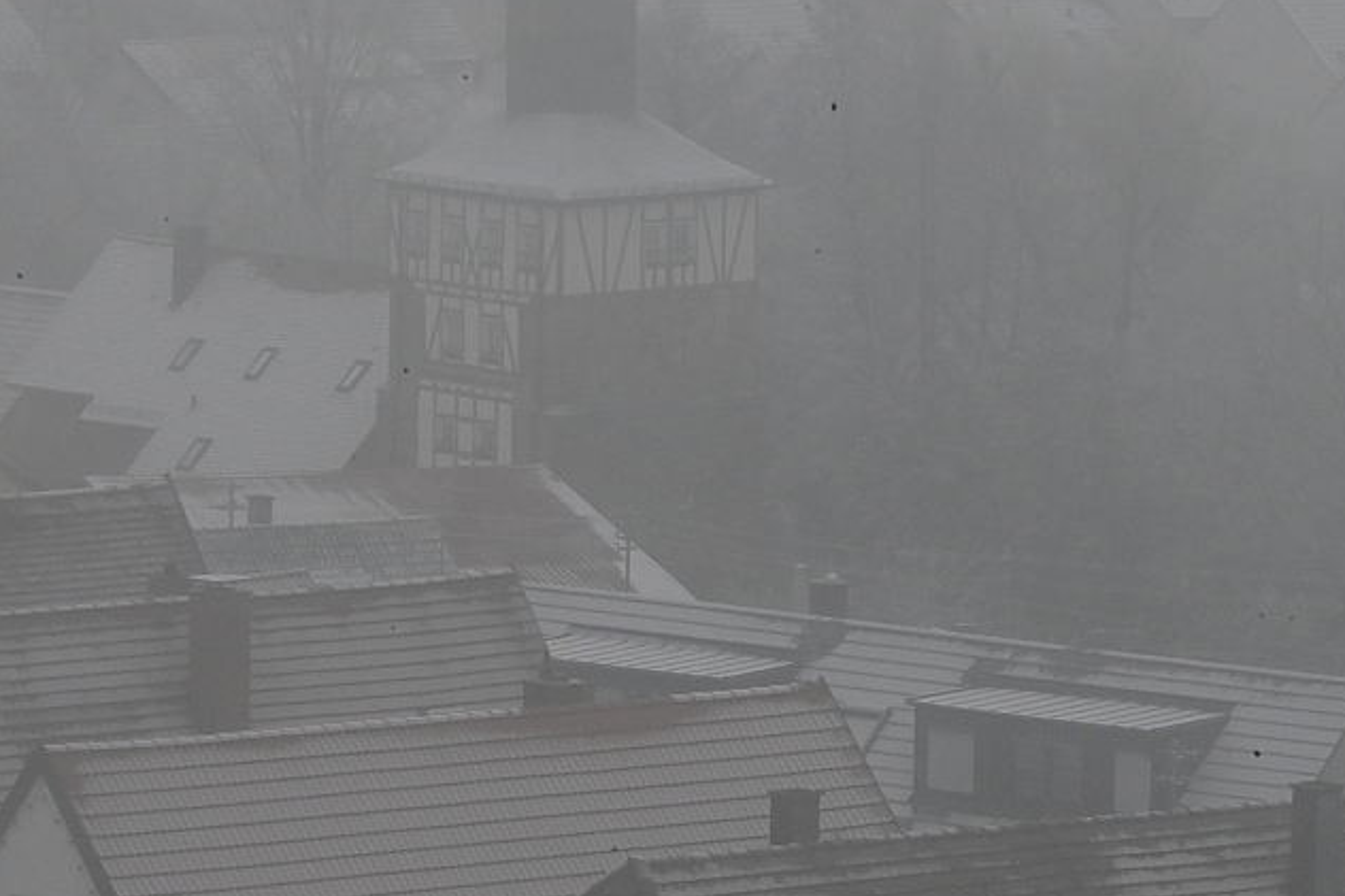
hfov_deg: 5.7
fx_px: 13483
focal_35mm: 361
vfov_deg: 3.8
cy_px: 264
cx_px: 747
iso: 3200
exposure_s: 1/200
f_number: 36
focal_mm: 190
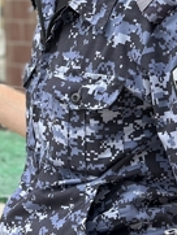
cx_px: -161
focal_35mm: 177
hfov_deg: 8.1
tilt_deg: -1.2
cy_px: 27
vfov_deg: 11.1
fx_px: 1205
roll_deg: -0.9
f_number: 1.78
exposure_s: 1/1751
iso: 80
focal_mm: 6.86
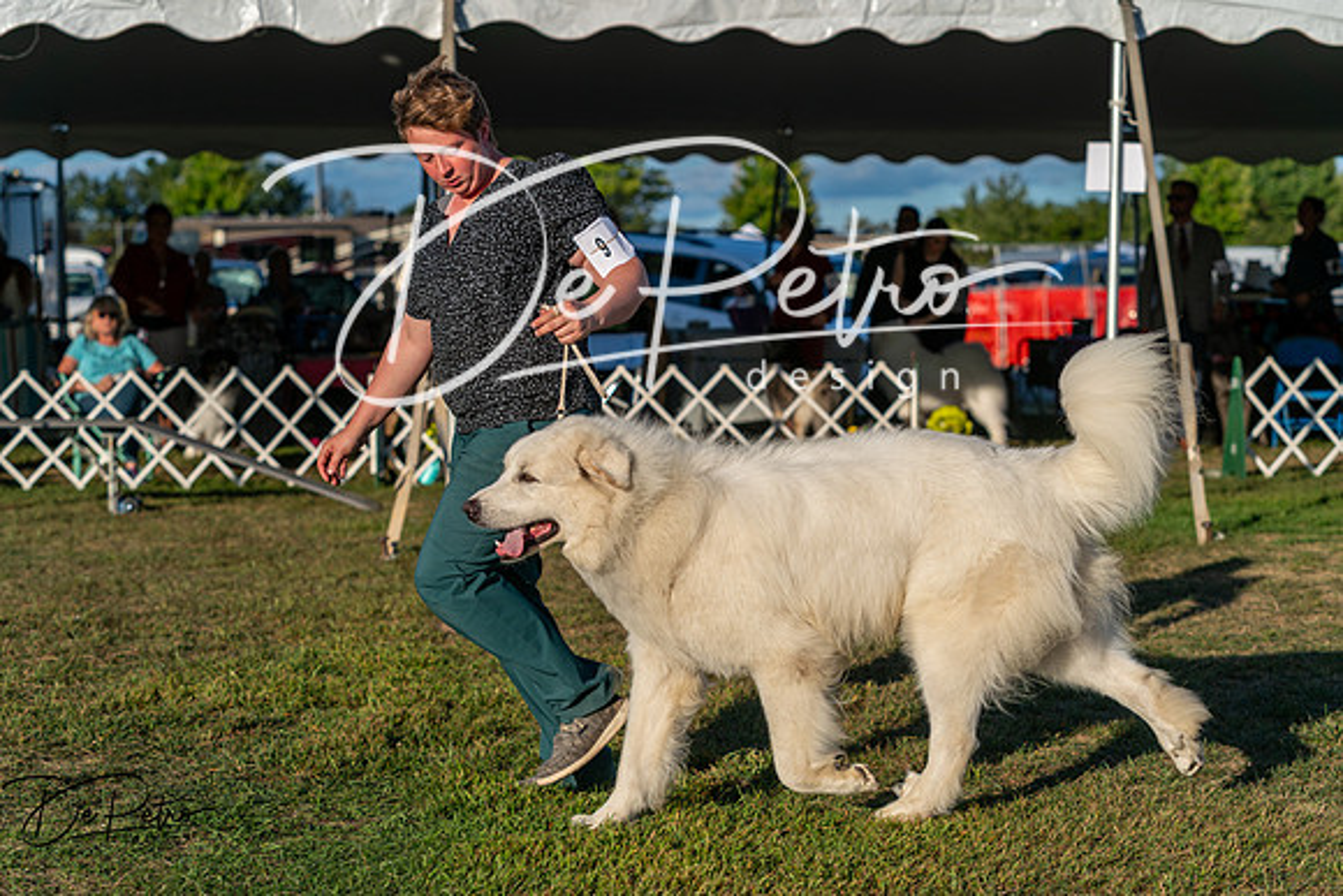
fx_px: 2873
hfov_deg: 26.3
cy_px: 448
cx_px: 672
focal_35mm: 77
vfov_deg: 17.7
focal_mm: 77
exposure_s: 1/1250
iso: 100
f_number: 4.5
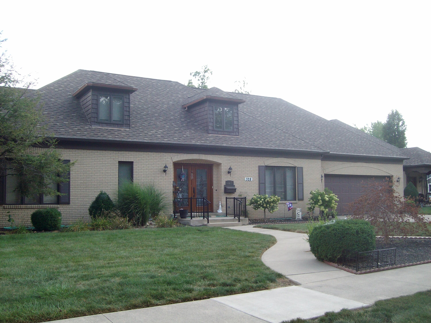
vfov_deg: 40.7
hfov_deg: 52.6
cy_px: 162
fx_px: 436
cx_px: 216
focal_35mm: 35
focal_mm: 5.8
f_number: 2.8
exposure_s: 1/240
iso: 80
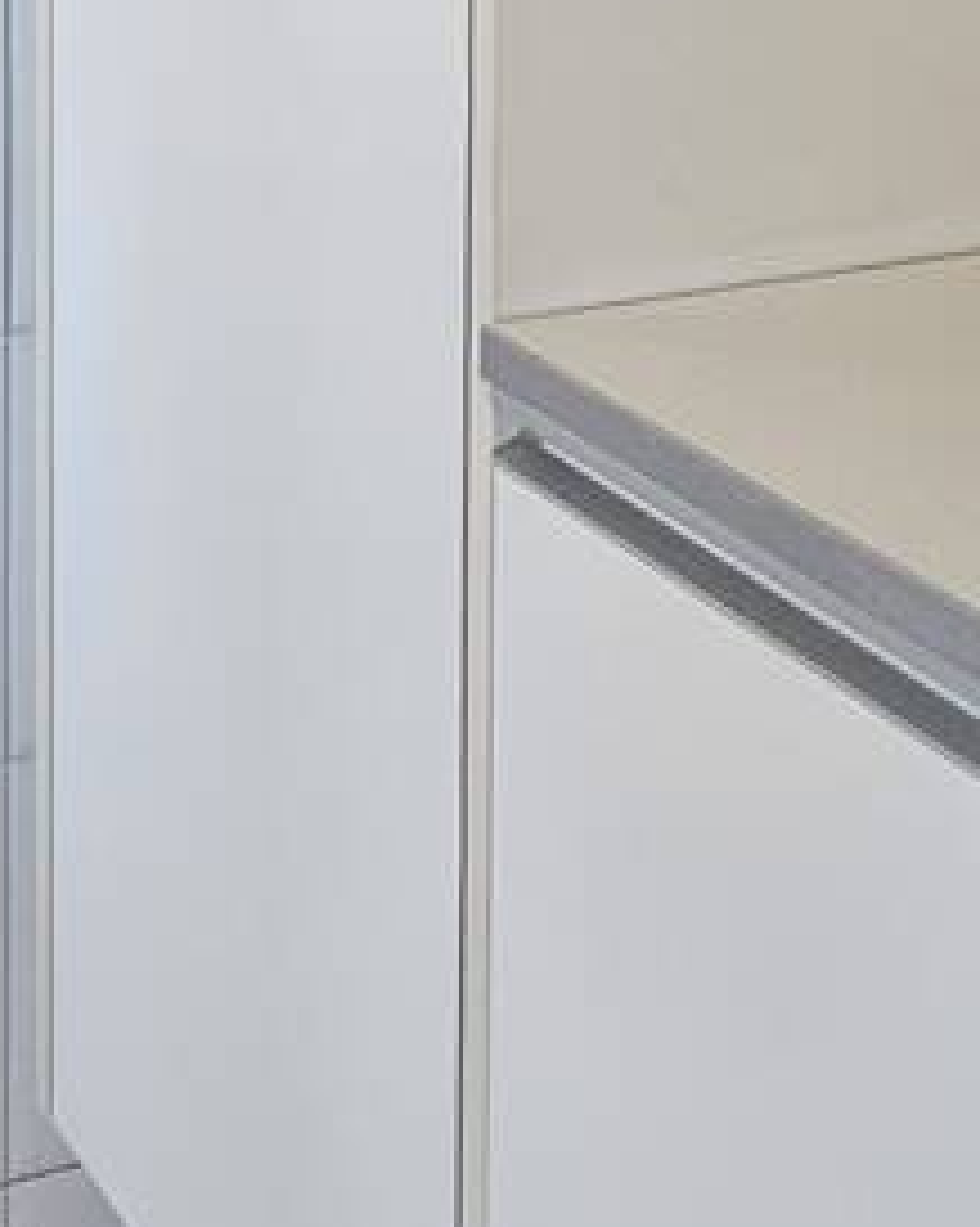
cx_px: -279
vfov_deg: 24.1
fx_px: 2432
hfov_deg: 20.8
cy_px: -449
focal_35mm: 67
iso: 50
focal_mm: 2.2
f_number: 2.2
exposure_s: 1/120
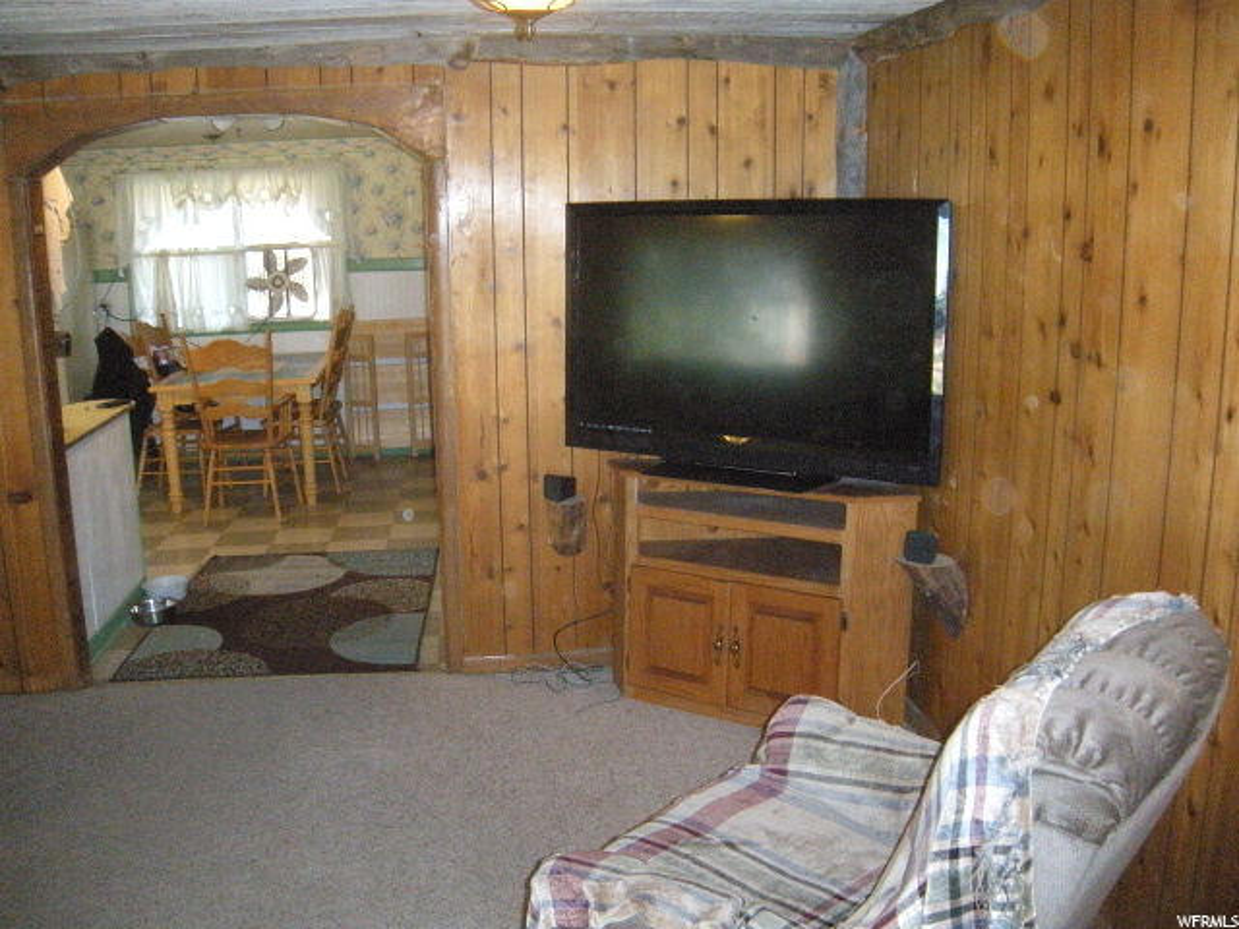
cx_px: 620
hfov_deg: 52.6
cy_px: 464
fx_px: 1253
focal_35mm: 35
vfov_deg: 40.7
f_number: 3.8
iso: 679
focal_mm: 5.9
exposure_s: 1/60
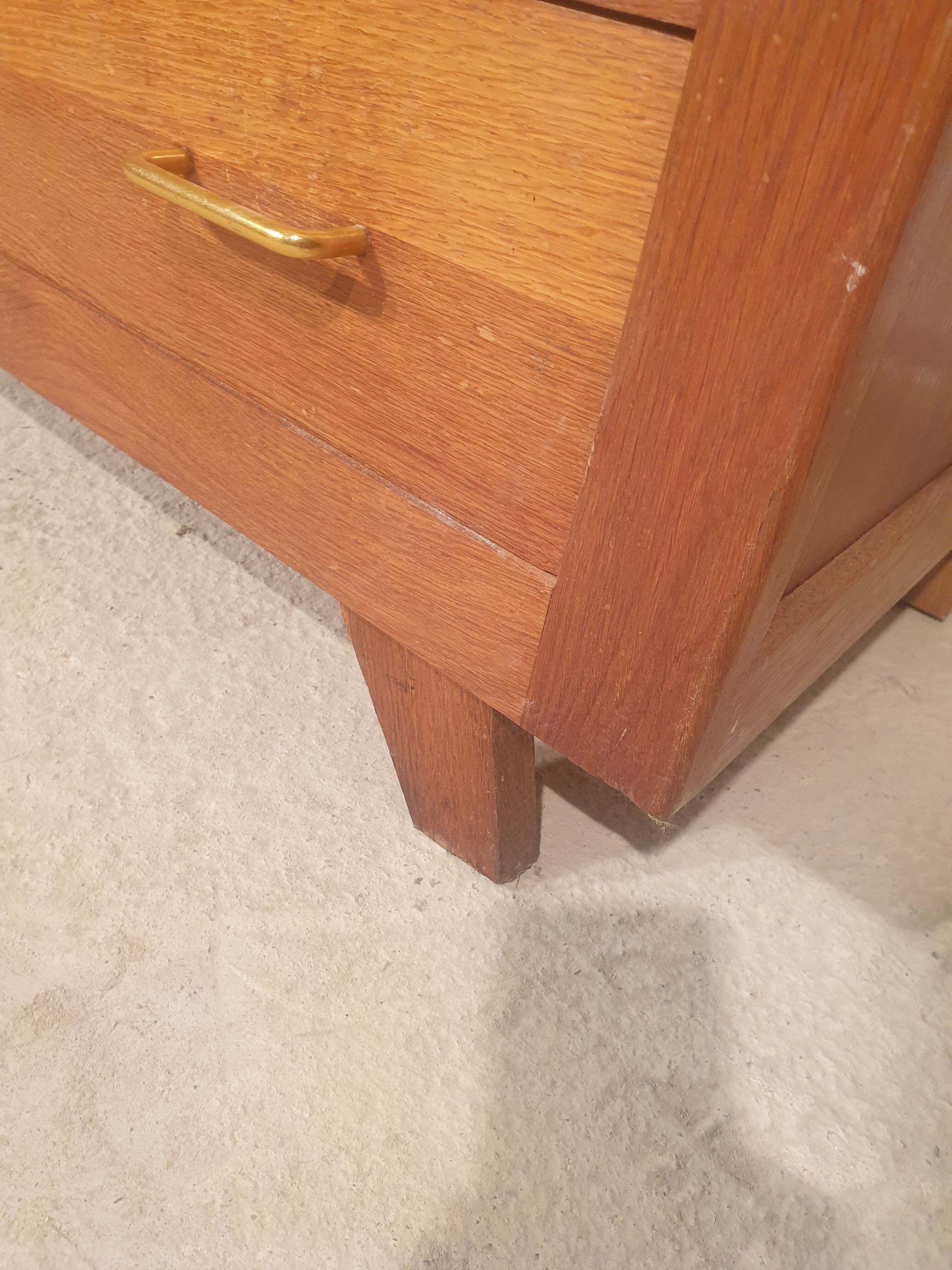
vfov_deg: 67.3
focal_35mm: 26
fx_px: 953
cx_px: 476
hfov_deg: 53.1
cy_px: 635
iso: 160
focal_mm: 4.3
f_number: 2.4
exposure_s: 1/50
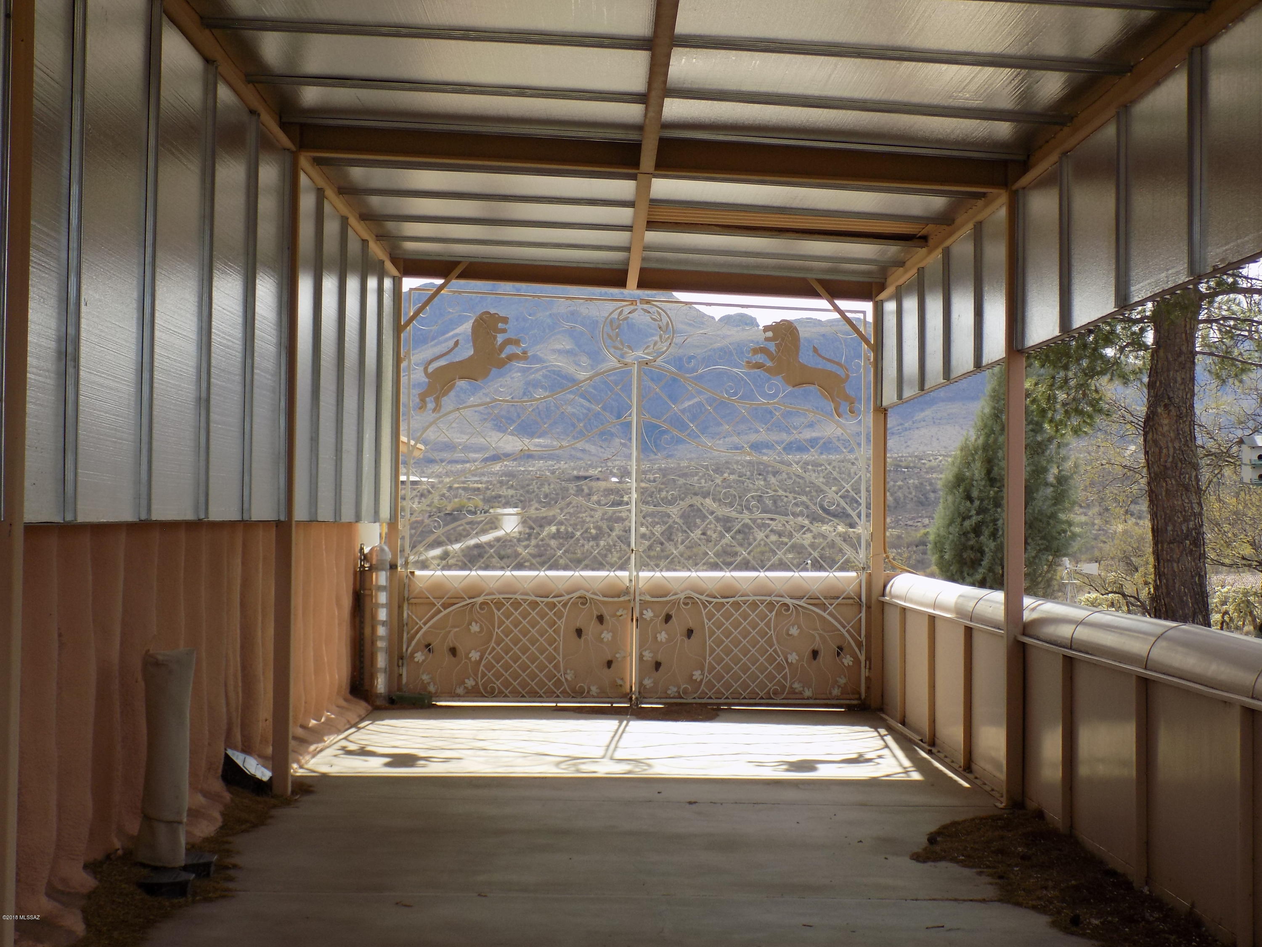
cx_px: 631
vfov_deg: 28.0
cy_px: 474
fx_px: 1896
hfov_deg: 36.8
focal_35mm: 52
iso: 80
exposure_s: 1/500
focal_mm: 9.3
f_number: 3.9
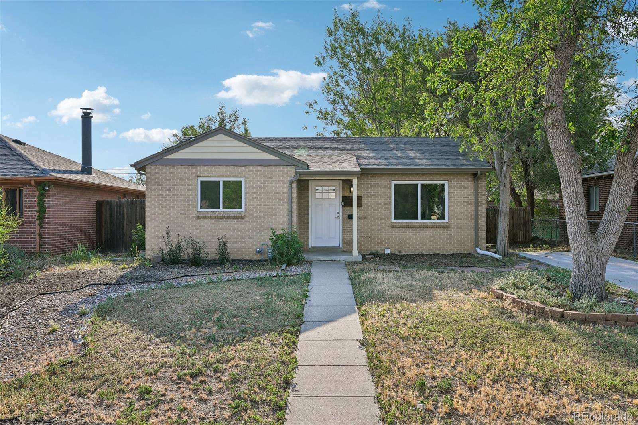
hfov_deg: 61.9
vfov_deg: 43.6
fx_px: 532
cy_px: 212
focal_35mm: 30
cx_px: 319
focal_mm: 30
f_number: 10
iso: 64
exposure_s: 1/60
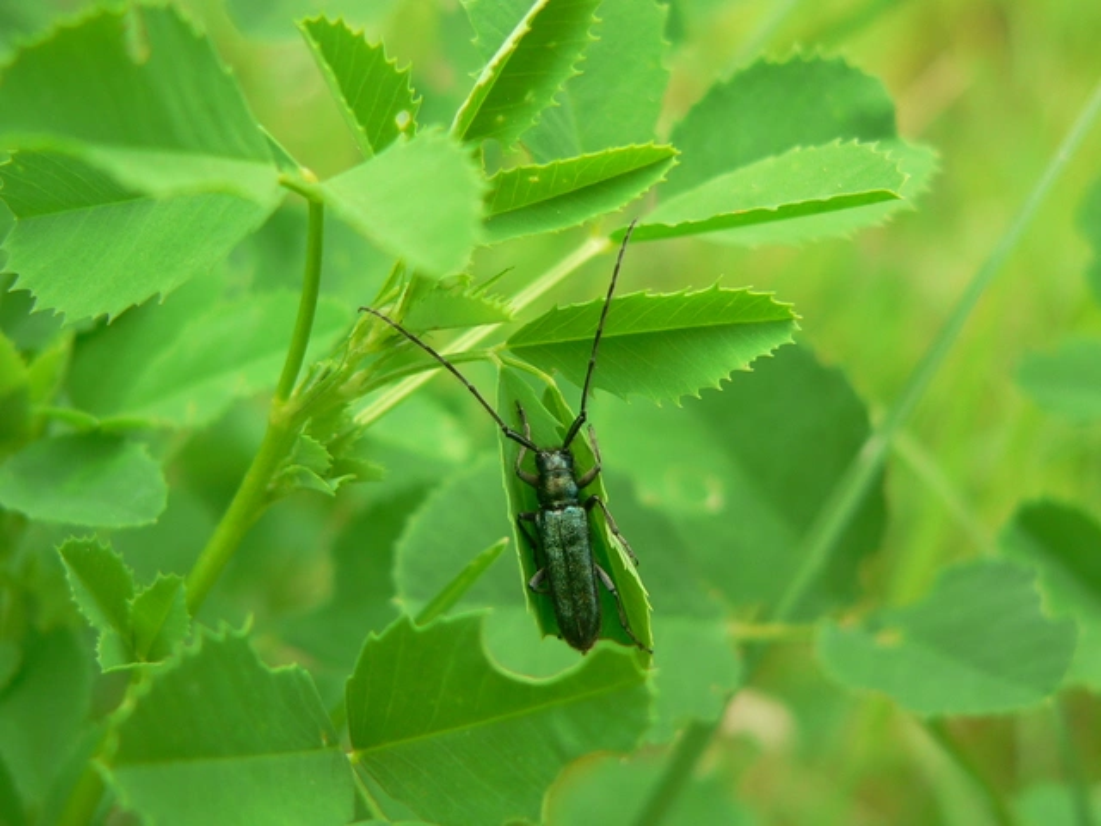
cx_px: 550
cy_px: 413
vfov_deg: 22.6
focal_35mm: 65
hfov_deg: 29.8
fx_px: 2067
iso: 80
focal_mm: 10.7
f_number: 2.8
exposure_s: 1/80
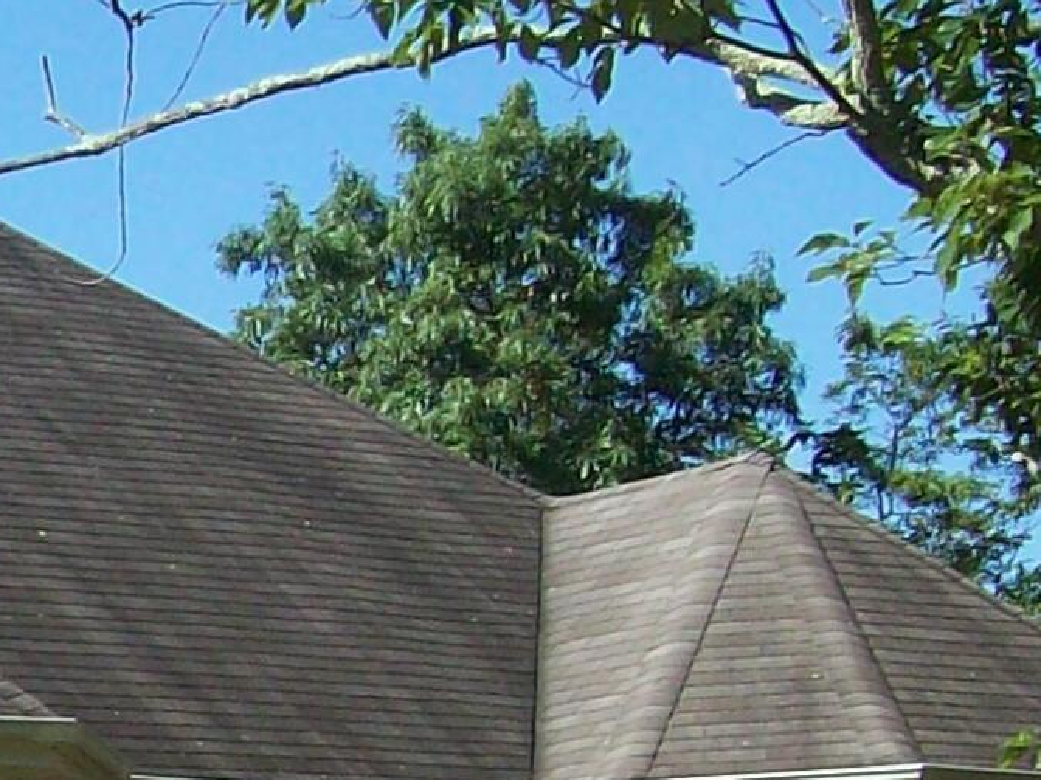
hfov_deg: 11.5
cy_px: 949
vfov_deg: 9.1
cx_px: -740
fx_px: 4841
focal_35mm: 161
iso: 80
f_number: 4.8
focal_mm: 6
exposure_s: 1/344
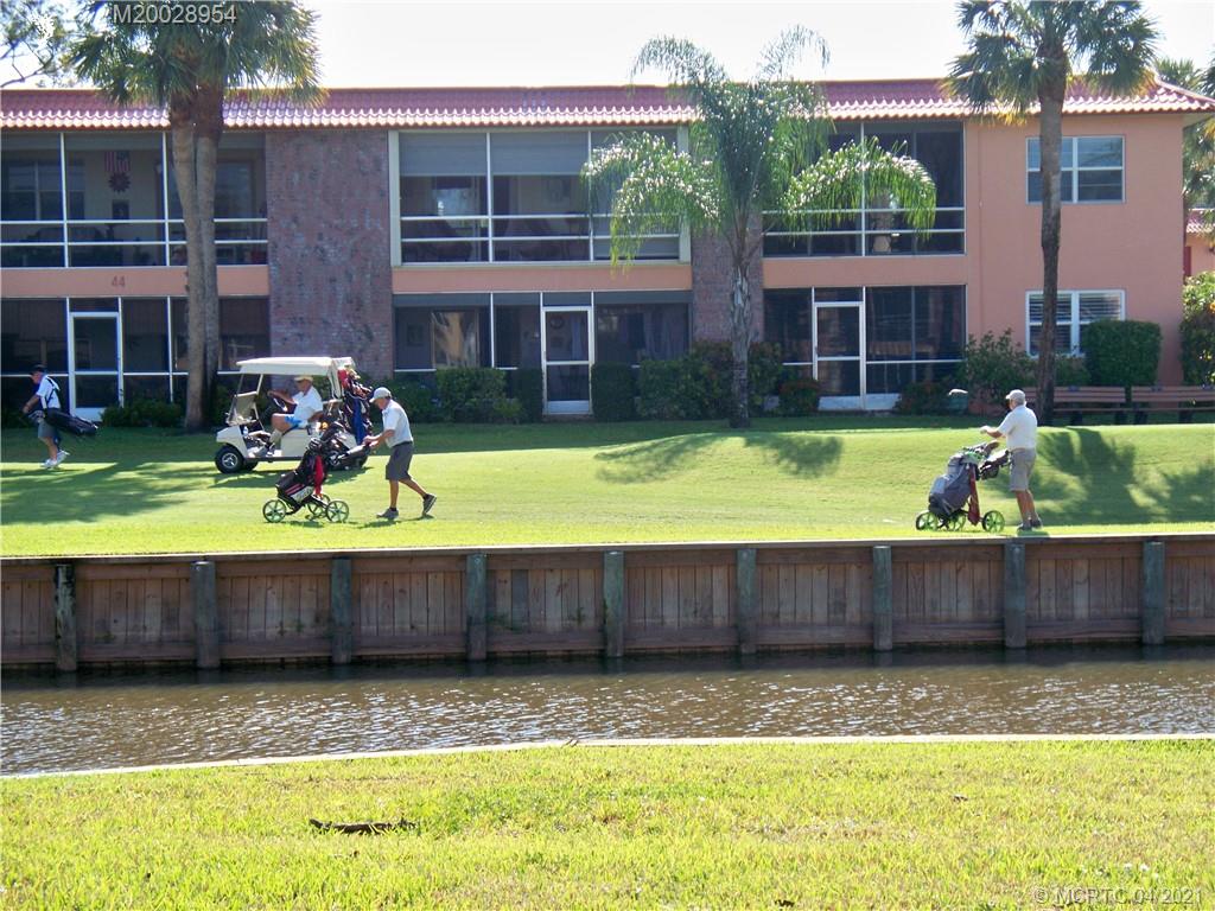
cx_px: 608
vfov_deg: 18.7
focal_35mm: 79
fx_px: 2773
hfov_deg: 24.7
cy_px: 456
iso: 80
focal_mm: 16.86
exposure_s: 1/400
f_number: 3.4
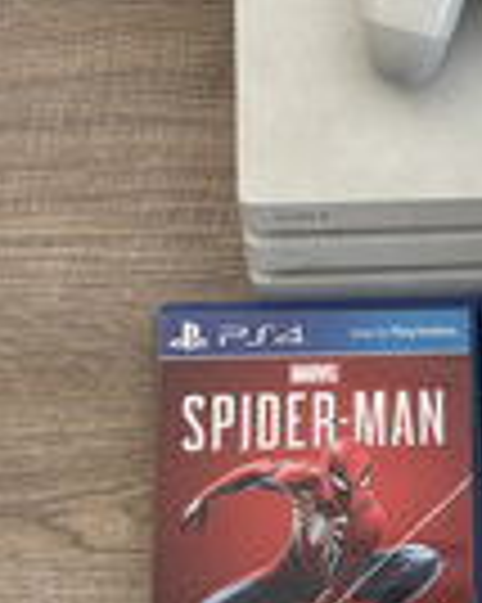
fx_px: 1696
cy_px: 256
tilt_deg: -77.3
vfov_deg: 20.2
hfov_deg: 15.7
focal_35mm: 95
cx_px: 543
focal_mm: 5.96
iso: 64
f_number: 1.6
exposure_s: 1/121
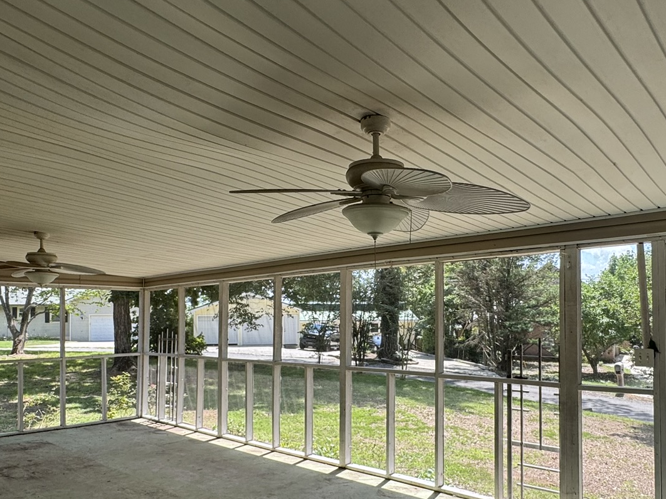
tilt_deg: +2.0
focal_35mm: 27
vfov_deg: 50.9
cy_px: 310
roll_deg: +0.5
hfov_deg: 65.3
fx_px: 519
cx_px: 349
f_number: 2.2
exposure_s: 1/279
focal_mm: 2.22
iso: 40
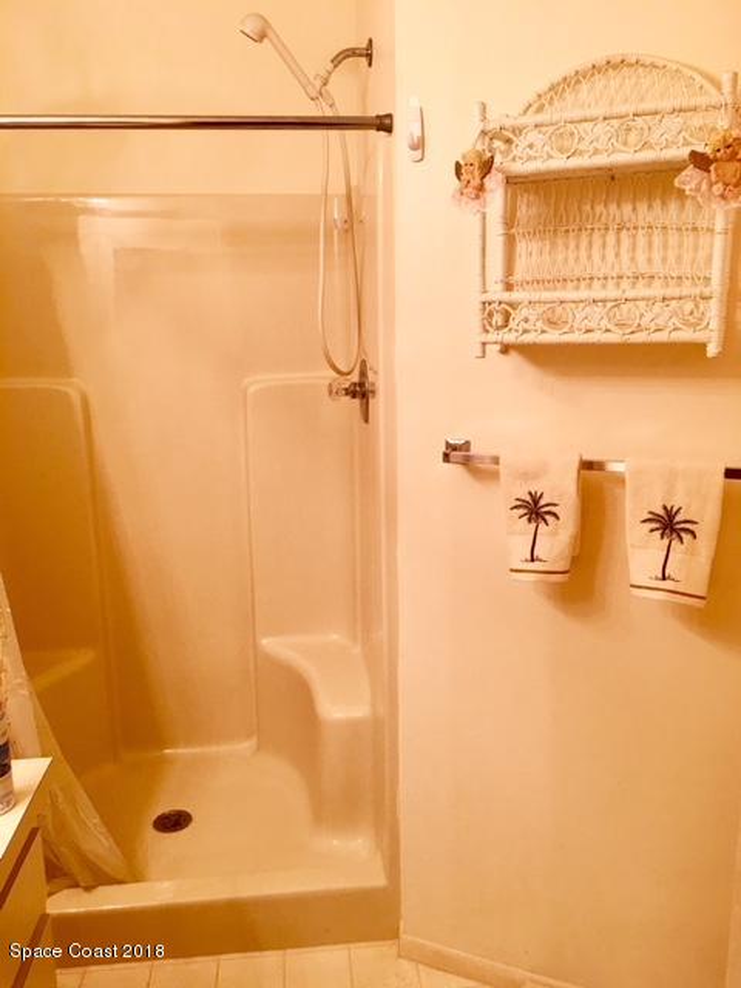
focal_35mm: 29
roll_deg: +0.5
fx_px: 828
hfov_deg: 48.2
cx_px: 370
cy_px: 494
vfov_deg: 61.7
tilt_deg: -11.0
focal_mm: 4.15
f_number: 2.2
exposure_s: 1/15
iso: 25
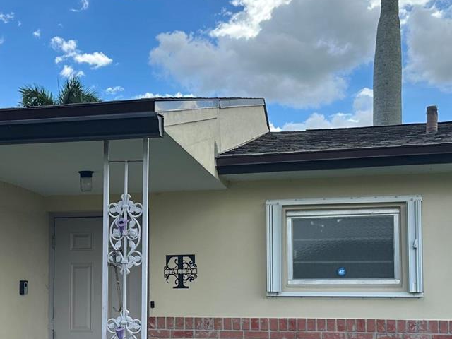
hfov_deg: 31.9
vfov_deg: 24.2
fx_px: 783
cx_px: 147
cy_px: 250
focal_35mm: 60
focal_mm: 6.86
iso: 80
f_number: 1.78
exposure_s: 1/3861
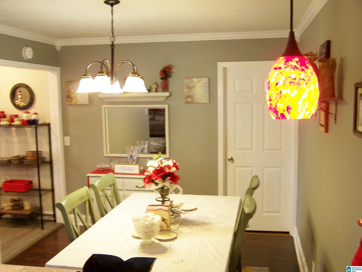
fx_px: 398
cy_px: 136
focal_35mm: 38
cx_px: 181
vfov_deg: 37.8
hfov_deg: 48.9
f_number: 2.8
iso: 80
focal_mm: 6.3
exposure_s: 1/8
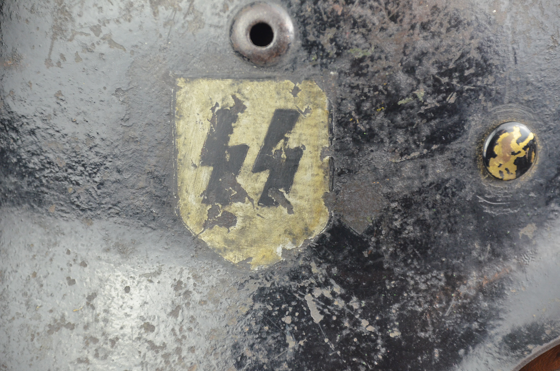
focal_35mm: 202
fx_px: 3143
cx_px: 280
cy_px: 186
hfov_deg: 10.2
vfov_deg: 6.8
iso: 1600
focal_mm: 135
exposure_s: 1/100
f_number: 5.6
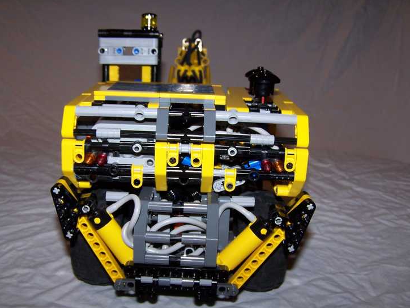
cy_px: 166
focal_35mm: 42
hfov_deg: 44.8
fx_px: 497
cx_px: 198
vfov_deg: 34.3
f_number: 2.8
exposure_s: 1/60
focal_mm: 6.3
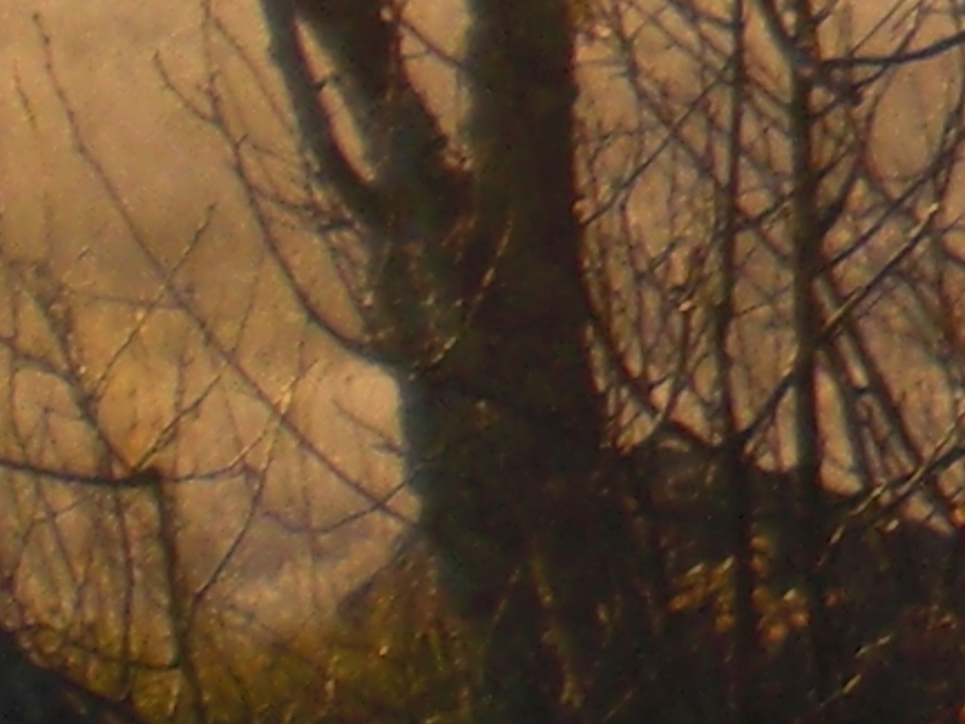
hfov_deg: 6.1
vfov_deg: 5.1
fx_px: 8001
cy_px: -619
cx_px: 3371
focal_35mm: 287
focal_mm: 6.3
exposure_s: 1/500
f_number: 3.1
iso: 64
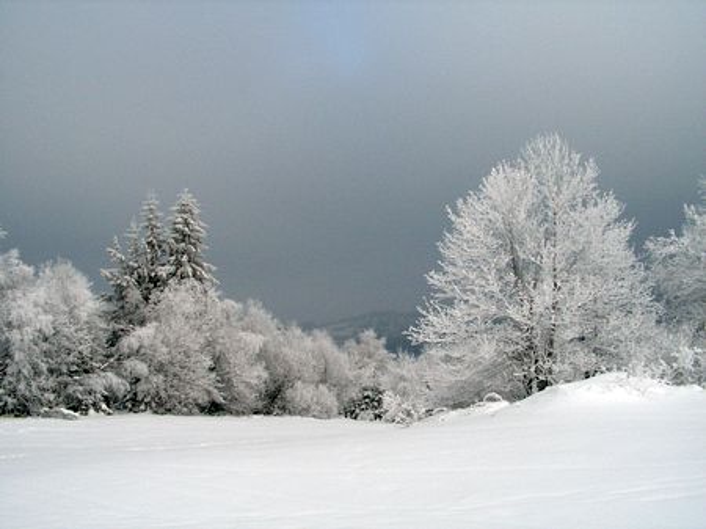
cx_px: 353
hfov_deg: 51.4
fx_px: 734
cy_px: 264
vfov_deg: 39.6
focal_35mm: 36
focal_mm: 6
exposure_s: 1/200
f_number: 8
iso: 100
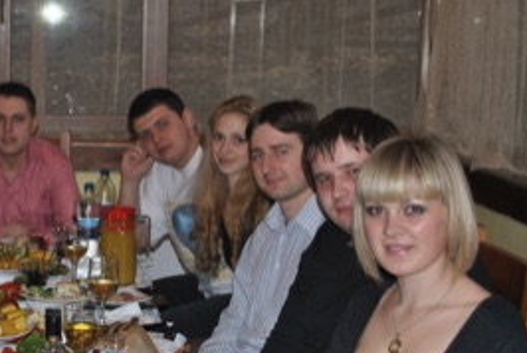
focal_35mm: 88
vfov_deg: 15.6
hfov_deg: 22.6
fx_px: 1290
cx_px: 73
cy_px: 167
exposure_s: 1/60
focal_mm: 30
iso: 200
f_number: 4.5
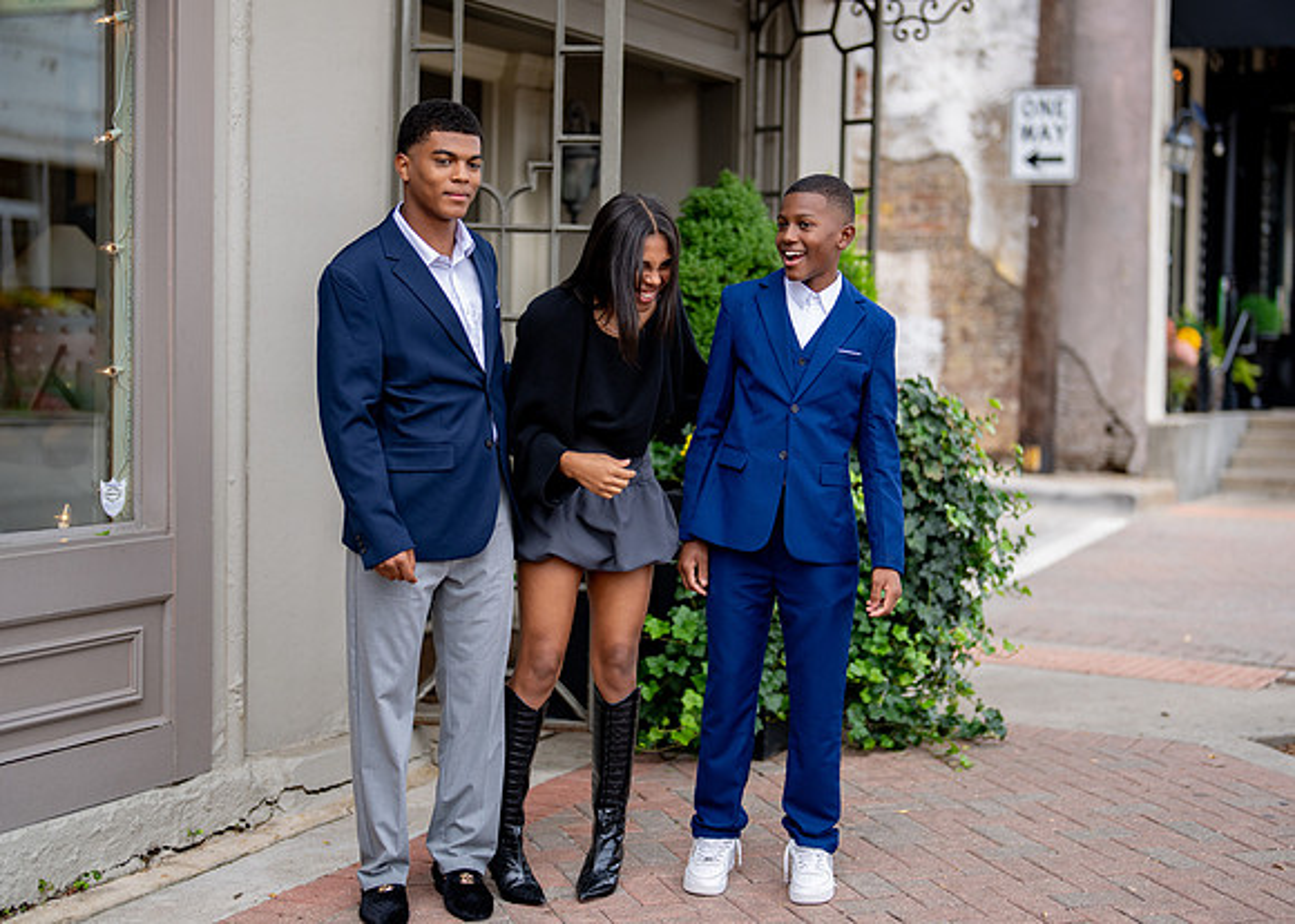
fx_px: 2176
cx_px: 703
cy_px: 412
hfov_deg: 33.1
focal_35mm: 59
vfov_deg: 24.0
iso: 100
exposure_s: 1/2000
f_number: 1.2
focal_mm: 50
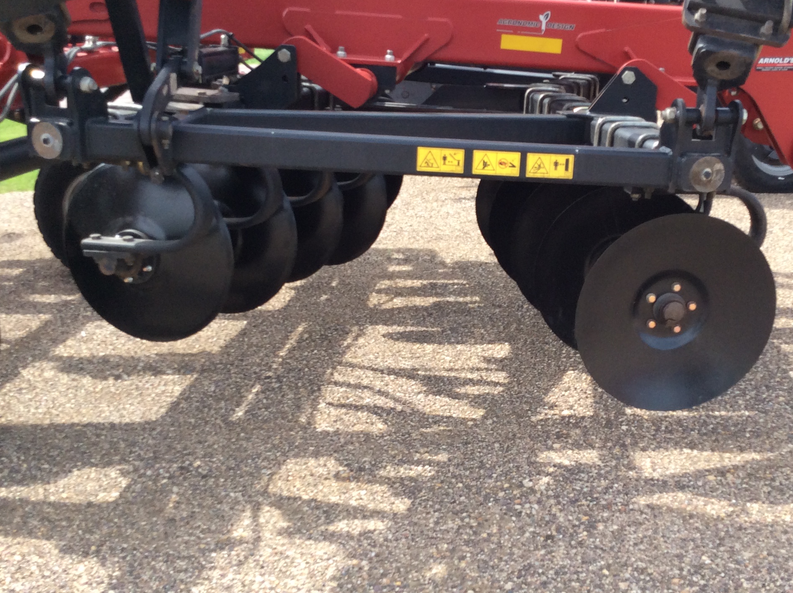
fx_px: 1006
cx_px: 463
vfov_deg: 32.8
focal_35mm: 44
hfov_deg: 42.9
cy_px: 293
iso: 32
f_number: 2.4
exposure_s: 1/529
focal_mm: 3.3
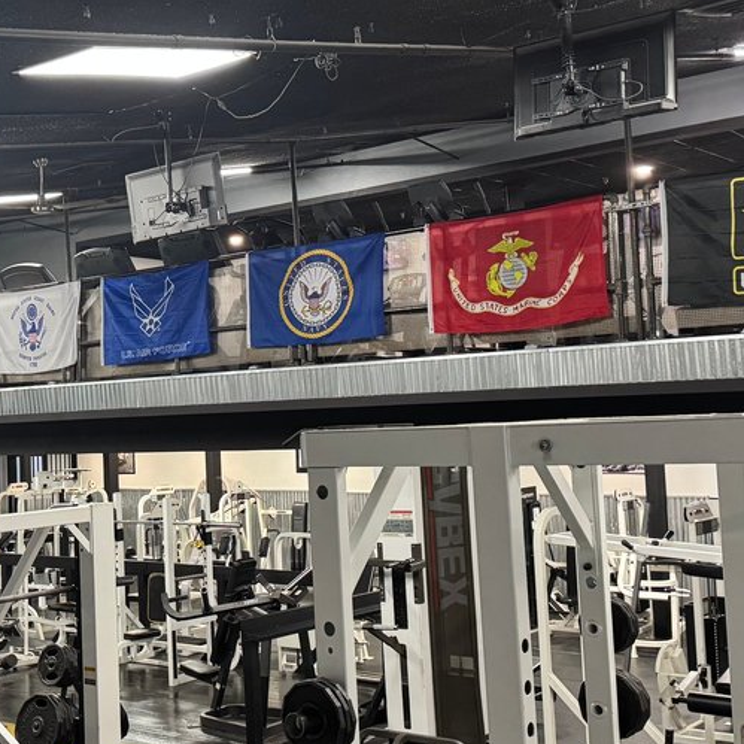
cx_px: 233
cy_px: 359
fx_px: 1240
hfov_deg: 33.0
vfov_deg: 33.4
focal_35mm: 51
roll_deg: +2.2
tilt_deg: +3.0
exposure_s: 1/60
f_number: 1.78
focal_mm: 6.76
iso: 500
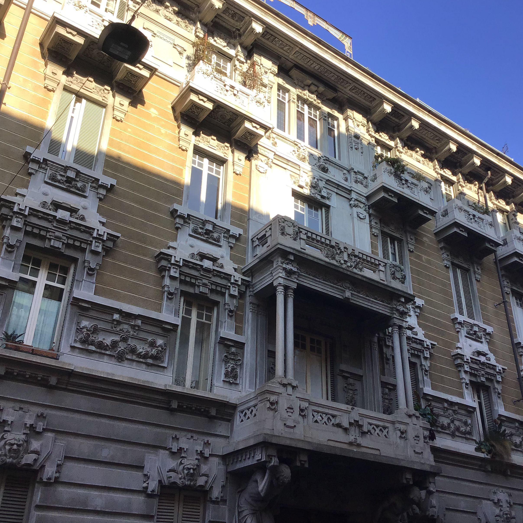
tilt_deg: +31.8
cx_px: 315
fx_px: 632
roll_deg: +0.8
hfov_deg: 44.7
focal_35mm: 37
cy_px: 263
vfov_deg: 44.9
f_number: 2.4
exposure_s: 1/409
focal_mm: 3.3
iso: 25
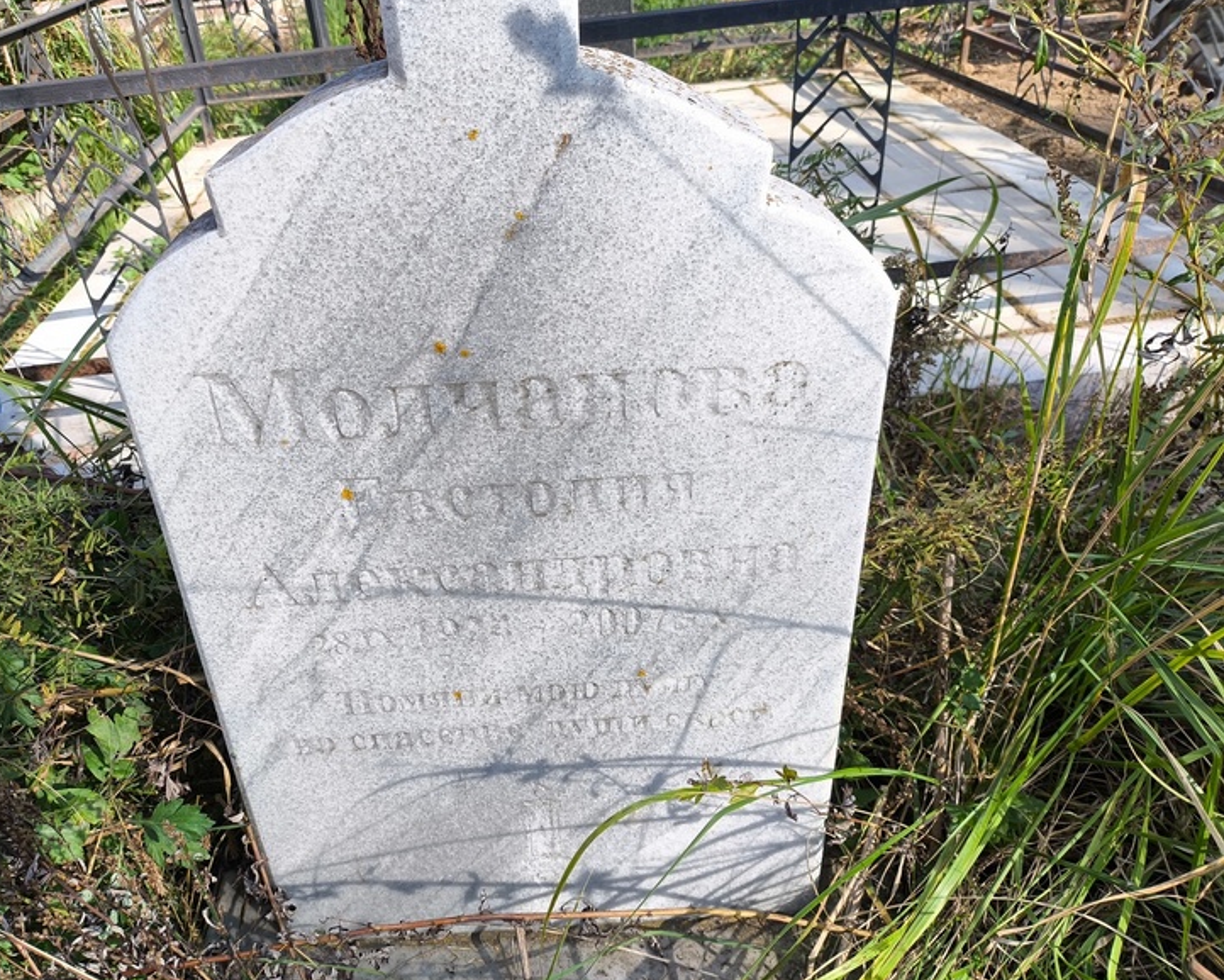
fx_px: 978
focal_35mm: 27
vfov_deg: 53.2
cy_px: 490
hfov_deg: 63.9
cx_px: 548
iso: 50
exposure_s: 1/519
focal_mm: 4.71
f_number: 1.7
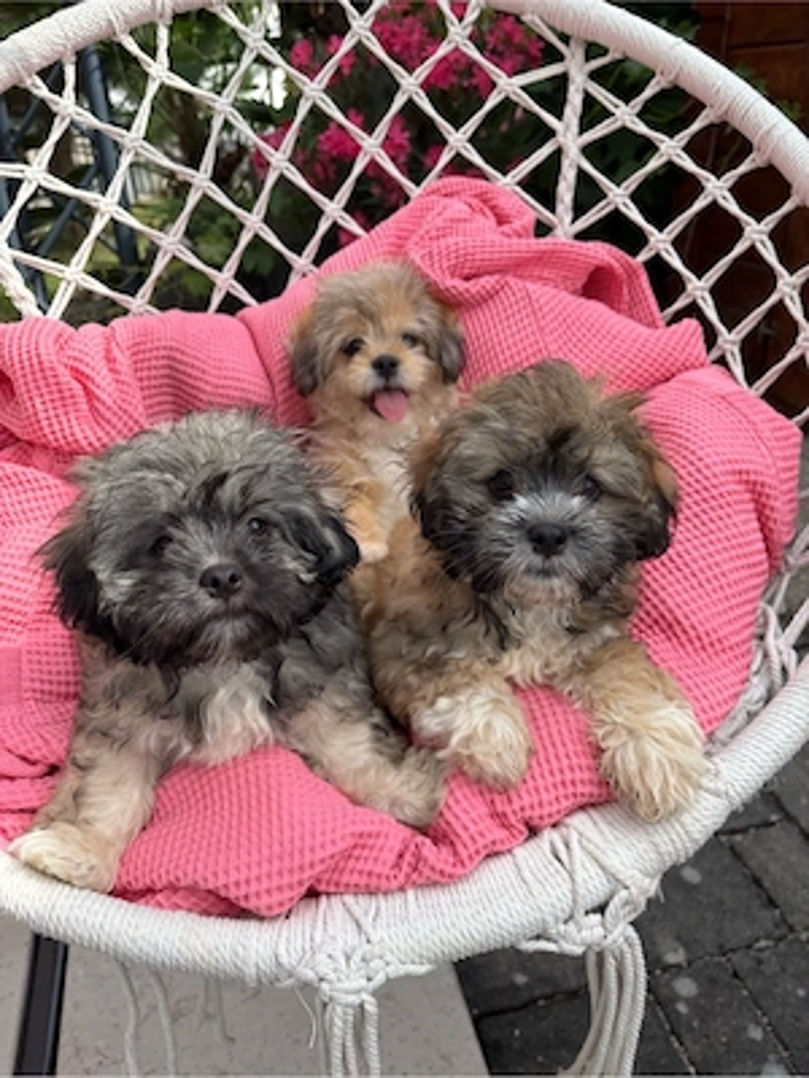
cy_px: 539
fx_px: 810
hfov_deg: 53.1
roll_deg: +1.9
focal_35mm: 26
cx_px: 404
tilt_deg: -26.0
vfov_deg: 67.3
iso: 50
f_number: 1.6
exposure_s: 1/1155
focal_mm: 5.96
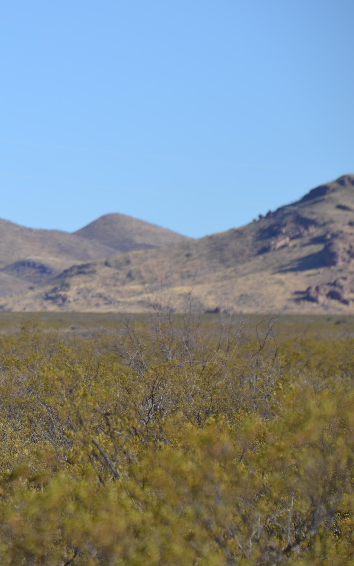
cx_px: -63
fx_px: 4797
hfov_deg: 4.2
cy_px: 283
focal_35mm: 311
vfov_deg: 6.8
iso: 110
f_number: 5.6
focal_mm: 135
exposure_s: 1/500
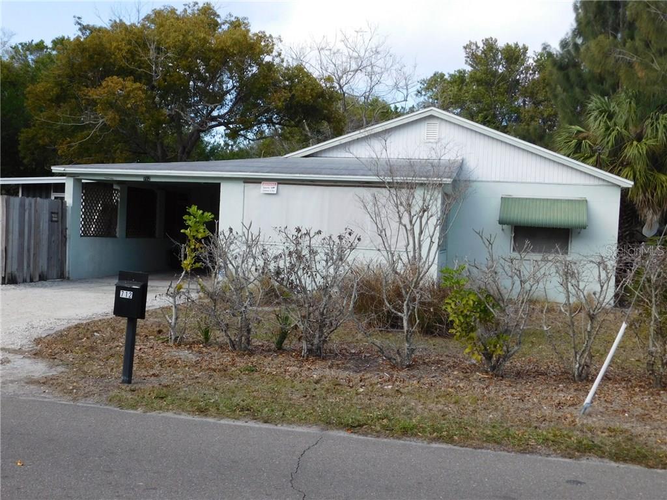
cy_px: 250
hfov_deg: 46.8
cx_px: 334
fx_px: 771
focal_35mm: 40
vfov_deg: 36.0
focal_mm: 7.1
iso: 125
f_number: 3.6
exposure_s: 1/640
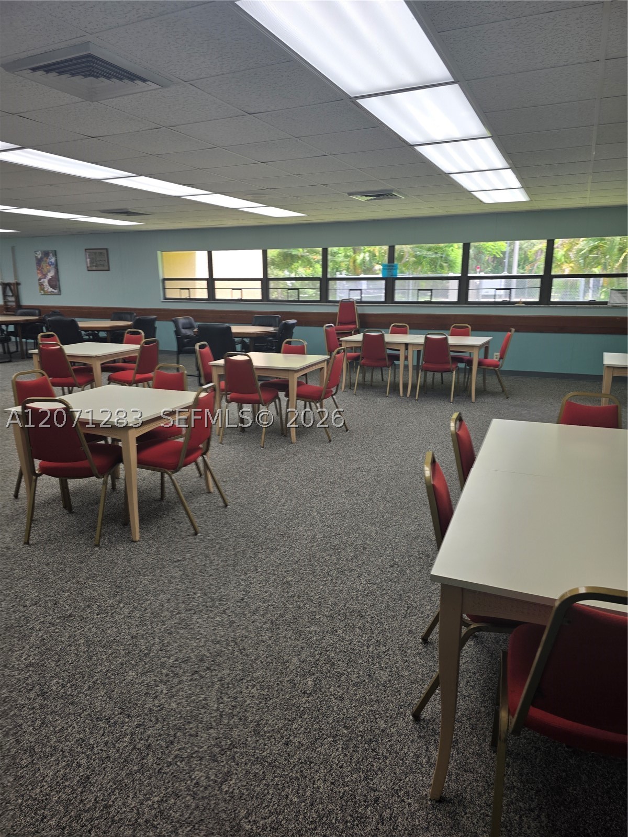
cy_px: 418
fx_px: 556
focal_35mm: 23
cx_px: 314
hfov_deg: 58.9
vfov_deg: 73.9
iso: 32
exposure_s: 1/120
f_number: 1.7
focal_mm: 6.3
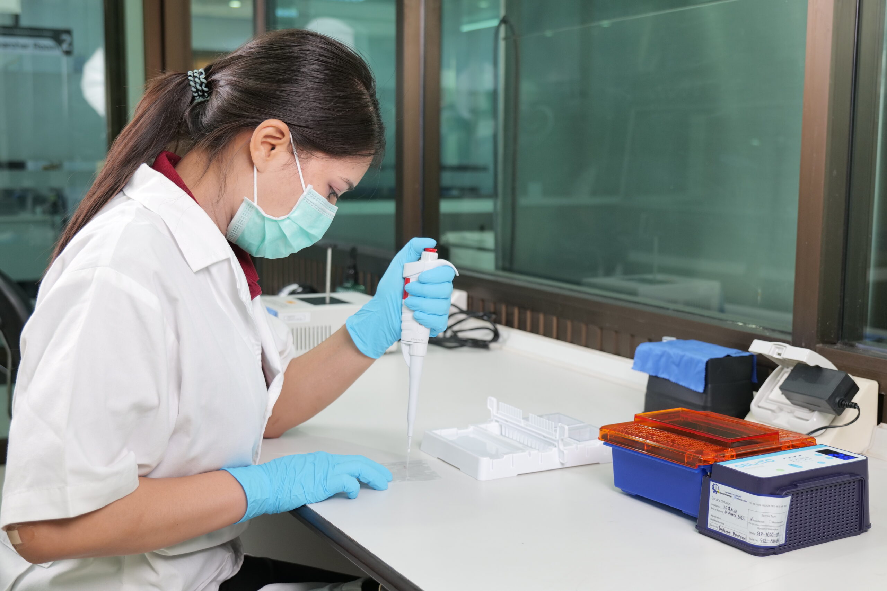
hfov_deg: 44.5
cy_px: 296
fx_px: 1084
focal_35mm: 44
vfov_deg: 30.5
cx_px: 444
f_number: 4.9
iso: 1250
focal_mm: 44
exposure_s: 1/60
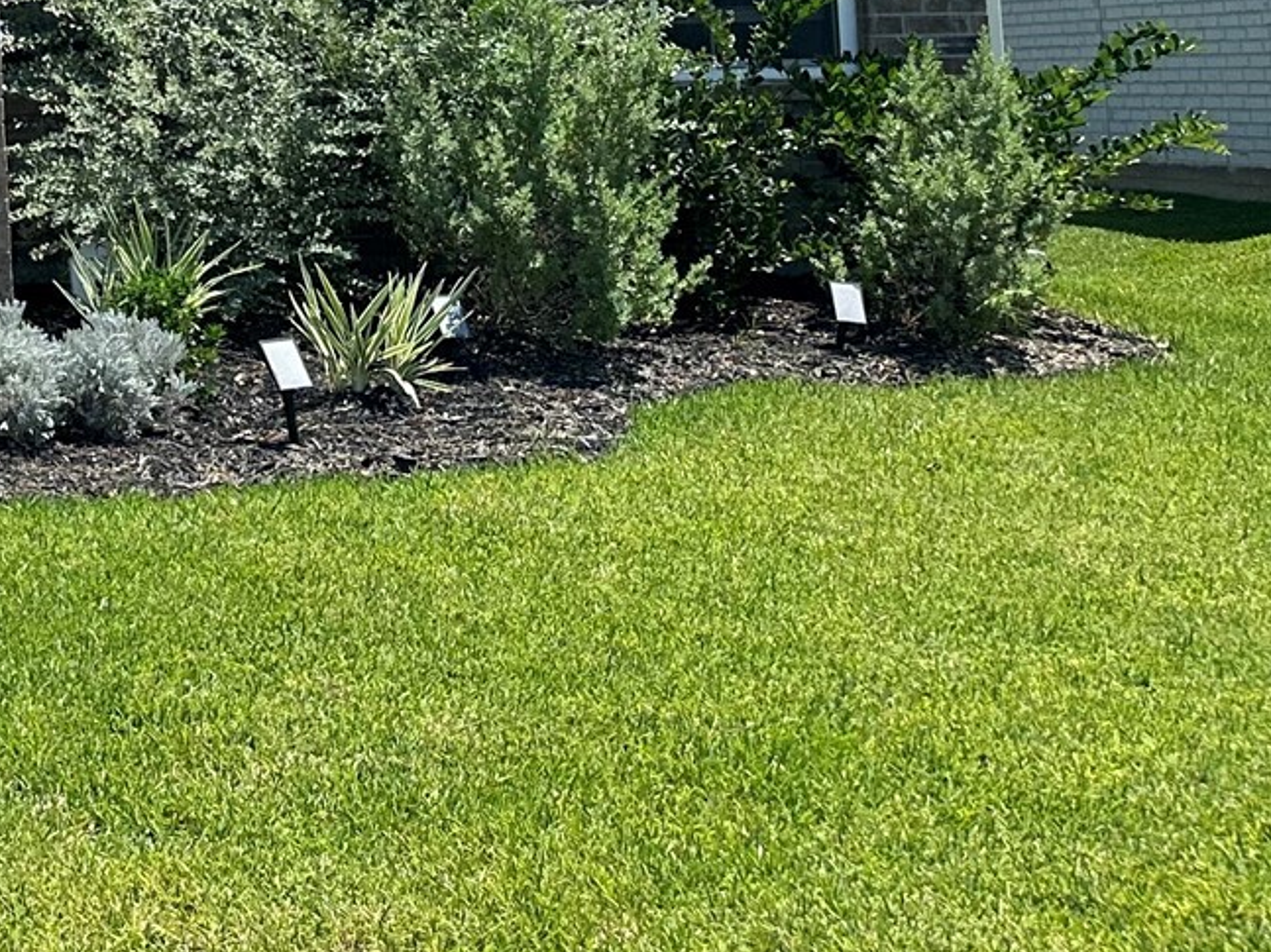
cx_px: -701
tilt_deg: +5.0
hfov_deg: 21.1
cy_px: -139
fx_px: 2790
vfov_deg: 18.5
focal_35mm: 76
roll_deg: +0.9
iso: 80
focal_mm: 6.86
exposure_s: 1/4762
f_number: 1.78
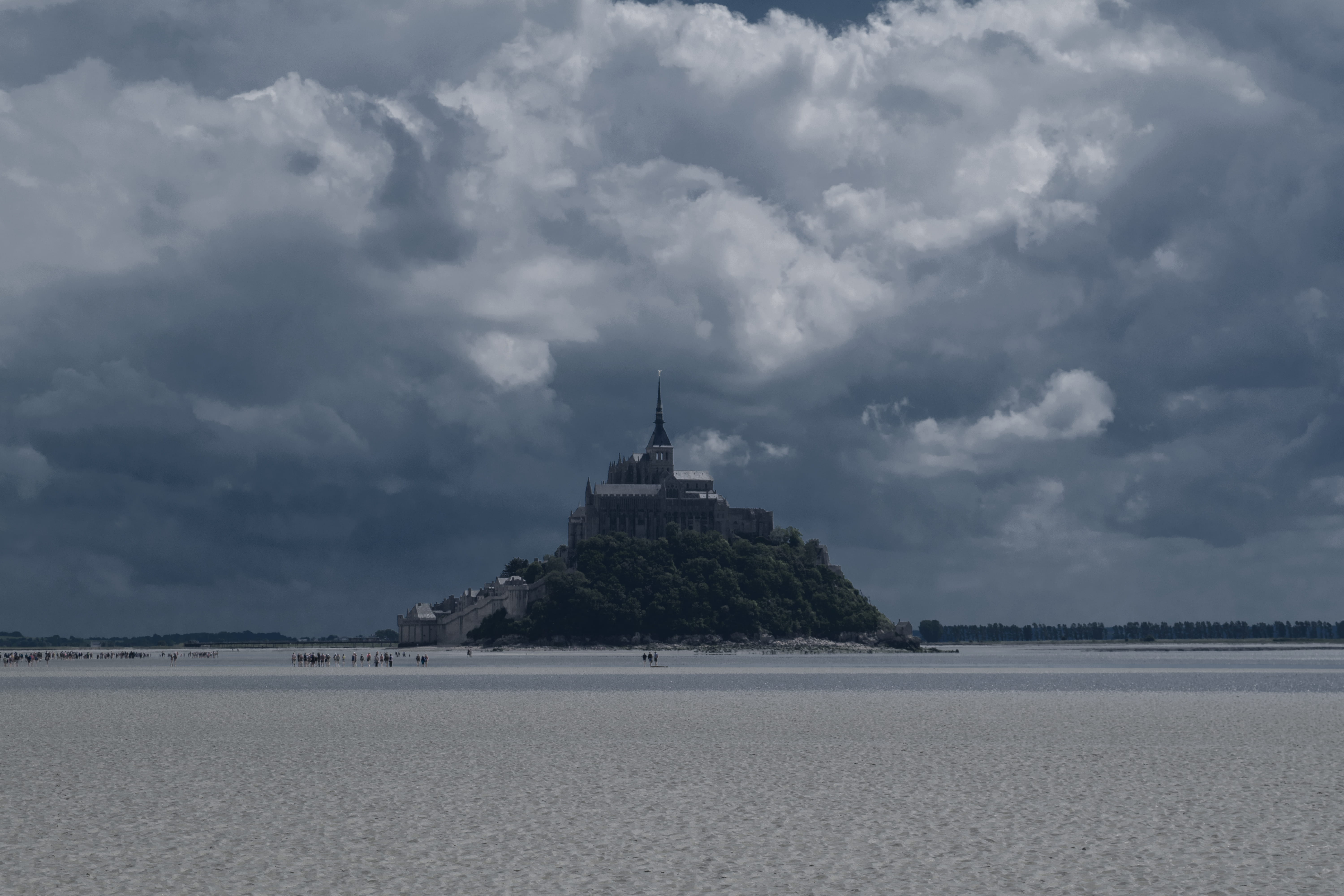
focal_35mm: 82
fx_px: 3080
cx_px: 672
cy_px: 448
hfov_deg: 24.6
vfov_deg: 16.6
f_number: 11
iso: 200
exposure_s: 1/500
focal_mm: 55
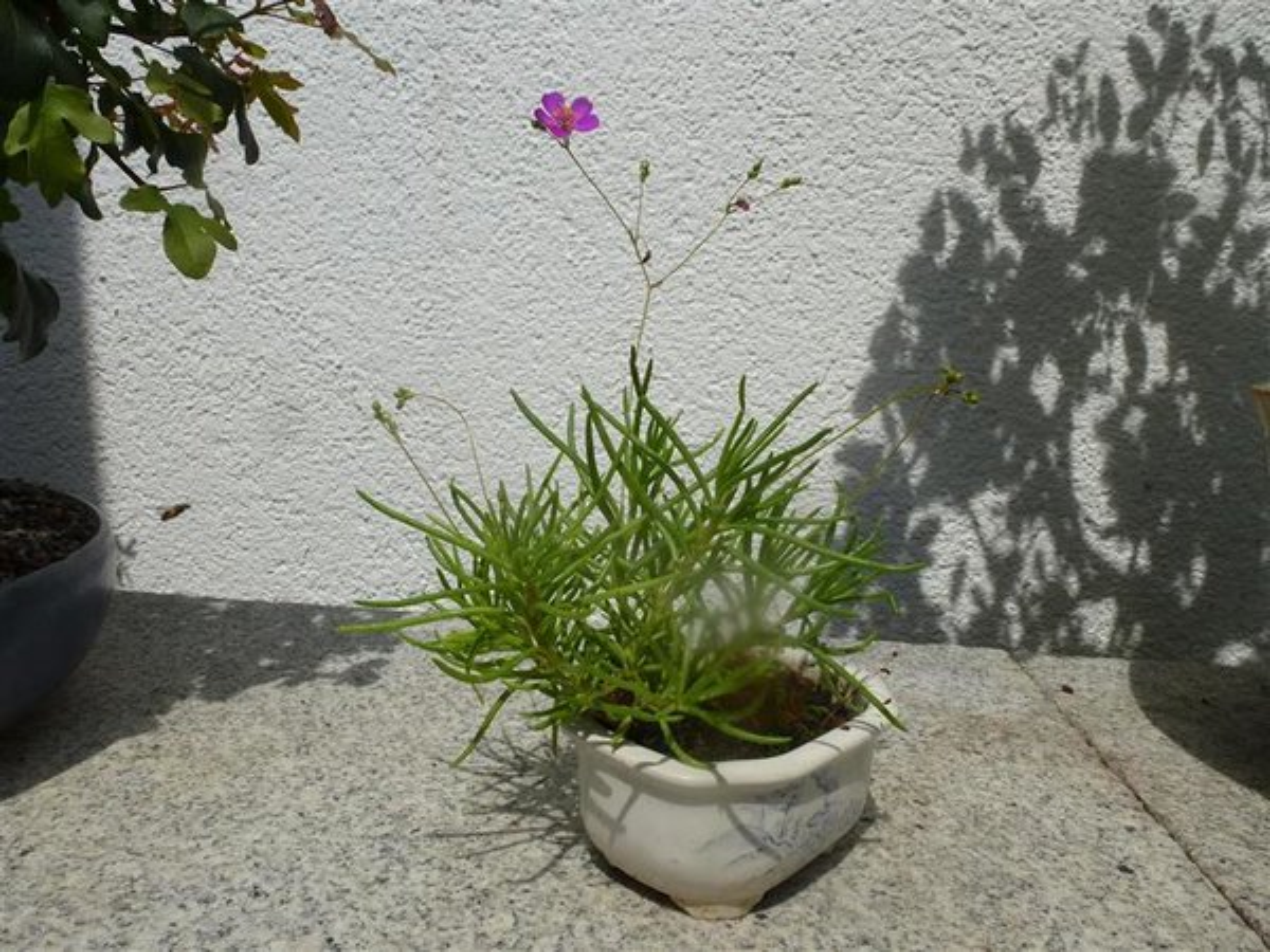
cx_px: 635
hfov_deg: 69.4
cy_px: 476
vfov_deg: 54.9
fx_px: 917
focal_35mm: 25
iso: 100
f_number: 4.5
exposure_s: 1/1600
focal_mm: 4.3
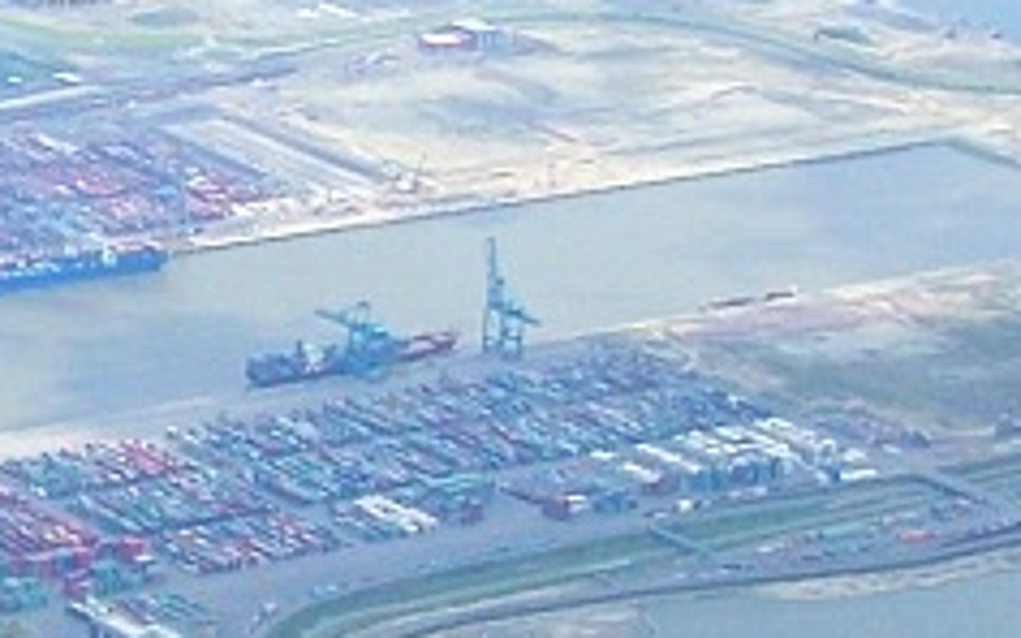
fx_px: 4840
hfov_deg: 11.8
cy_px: 325
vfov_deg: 7.5
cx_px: -134
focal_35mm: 174
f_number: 2.8
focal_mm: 6.3
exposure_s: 1/1000
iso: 80
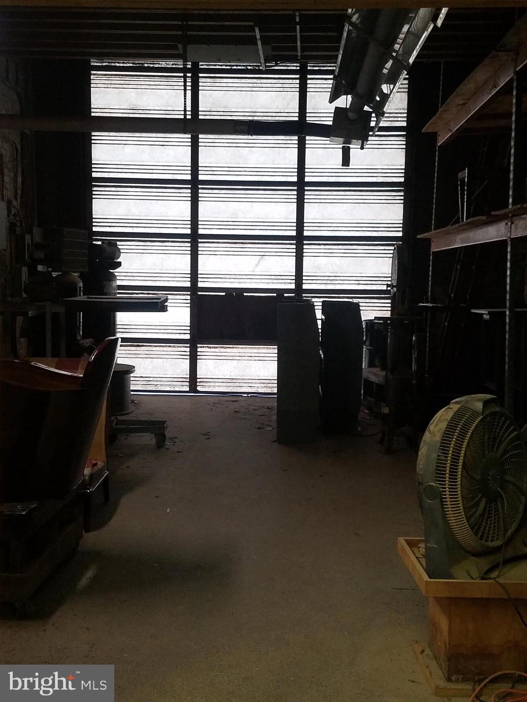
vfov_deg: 67.3
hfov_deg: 53.1
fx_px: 528
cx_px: 264
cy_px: 351
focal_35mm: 26
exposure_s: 1/30
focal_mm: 4.2
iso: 160
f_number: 1.7
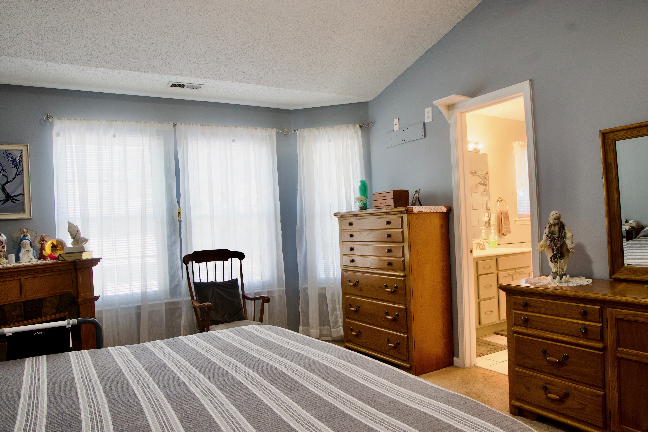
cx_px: 324
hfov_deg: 73.7
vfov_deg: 53.1
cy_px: 216
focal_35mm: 24
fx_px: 432
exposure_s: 1/6
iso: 320
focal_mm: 16
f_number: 8
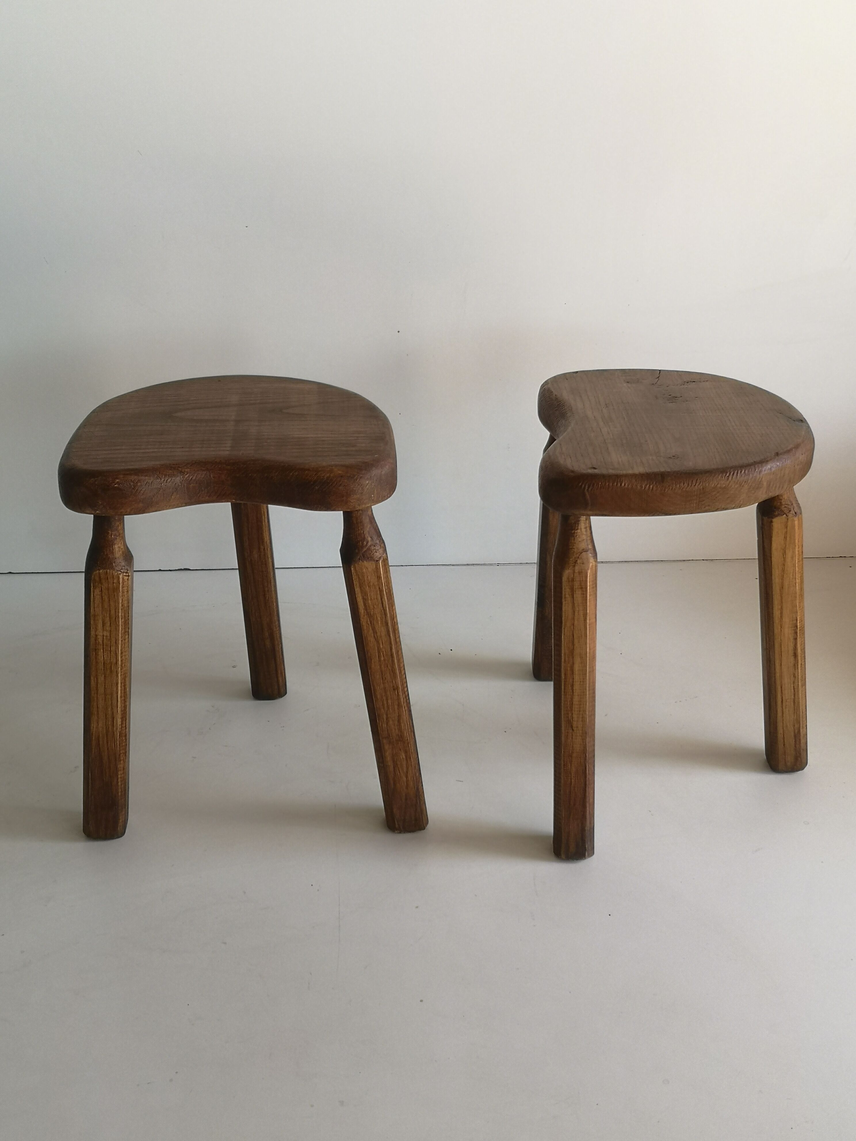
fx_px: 1352
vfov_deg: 45.8
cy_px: 570
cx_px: 428
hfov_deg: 35.1
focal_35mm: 41
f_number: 1.8
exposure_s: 1/131
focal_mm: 3.95
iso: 50
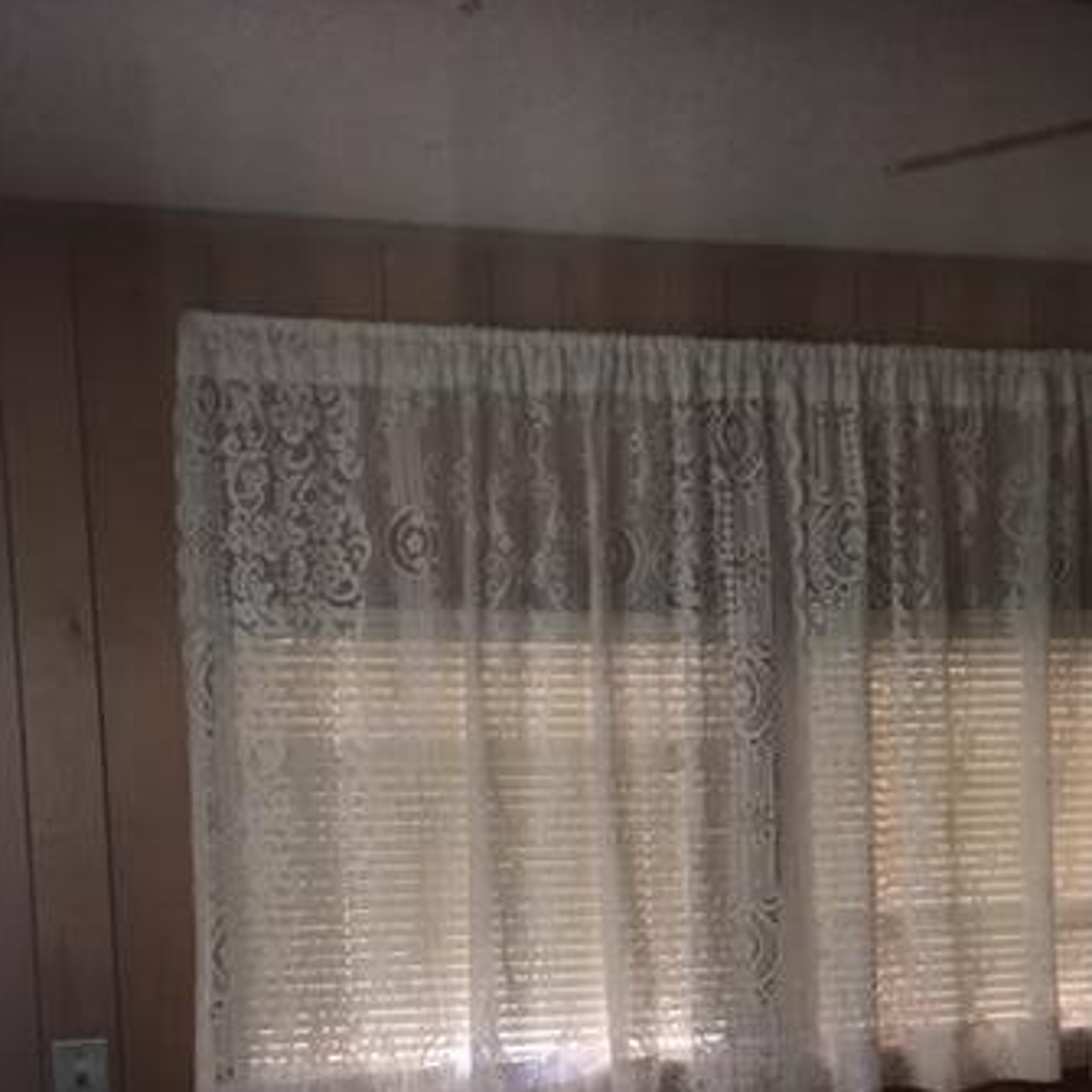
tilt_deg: -5.5
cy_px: 896
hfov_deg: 34.3
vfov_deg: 33.5
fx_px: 1749
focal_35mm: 49
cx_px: 733
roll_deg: +1.6
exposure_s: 1/4
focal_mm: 4.15
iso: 100
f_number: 2.2
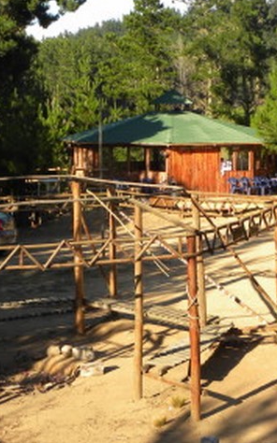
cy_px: 167
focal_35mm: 93
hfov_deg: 14.0
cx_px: 153
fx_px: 1124
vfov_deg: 22.3
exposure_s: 1/211
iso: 64
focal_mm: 9.2
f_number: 4.5
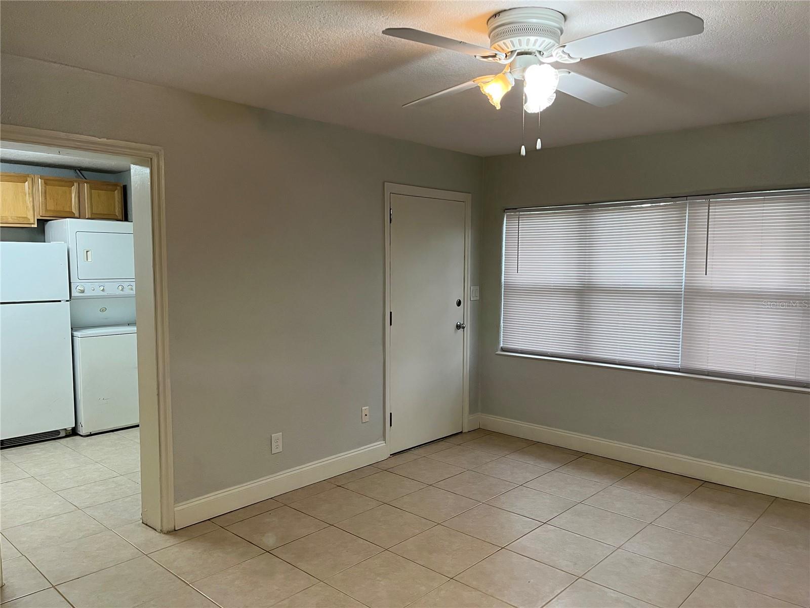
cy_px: 304
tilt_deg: -4.9
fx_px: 608
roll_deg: +0.1
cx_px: 405
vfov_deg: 53.1
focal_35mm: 26
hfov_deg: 67.3
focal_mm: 5.1
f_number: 1.6
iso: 100
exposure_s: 1/60
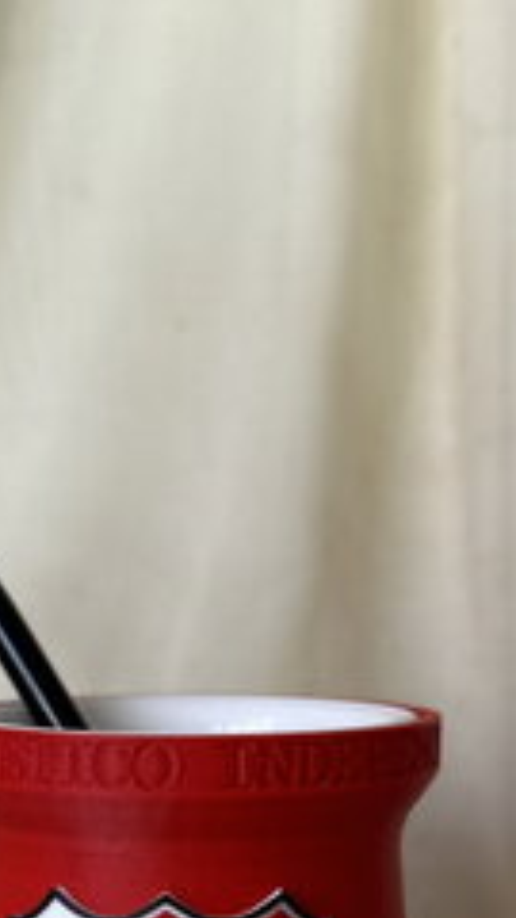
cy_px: 801
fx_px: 1411
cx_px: 191
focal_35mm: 58
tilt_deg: -8.4
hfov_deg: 20.7
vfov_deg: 34.3
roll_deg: -1.2
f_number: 1.78
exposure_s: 1/146
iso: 64
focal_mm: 6.86
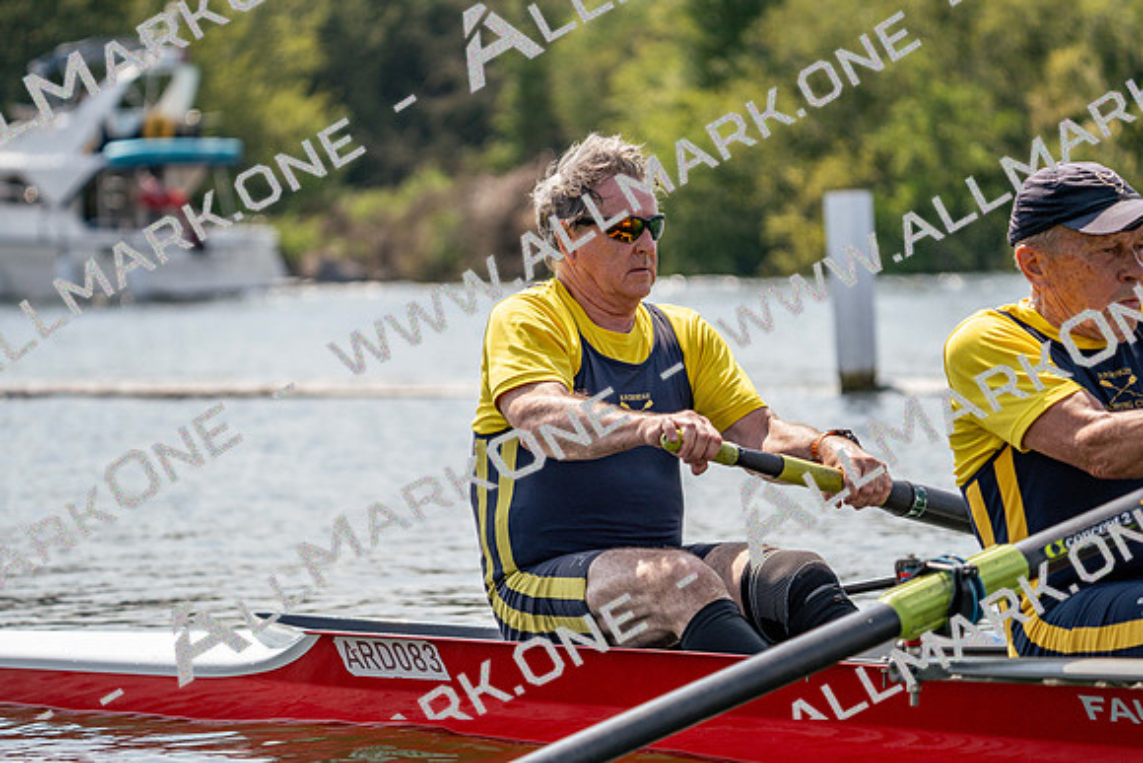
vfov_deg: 6.9
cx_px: 572
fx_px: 6351
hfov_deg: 10.3
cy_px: 382
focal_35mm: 200
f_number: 5.6
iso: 200
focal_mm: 200
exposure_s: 1/1600
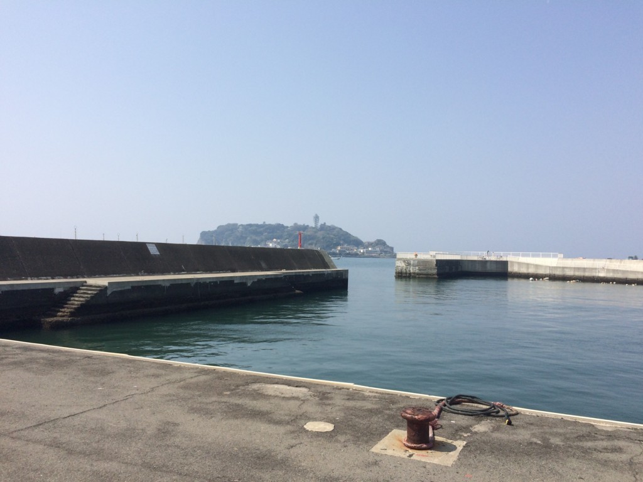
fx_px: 539
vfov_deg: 48.2
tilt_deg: -0.7
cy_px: 241
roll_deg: -1.4
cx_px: 322
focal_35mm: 29
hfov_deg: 61.7
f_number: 2.2
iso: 32
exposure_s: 1/3165
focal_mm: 4.15
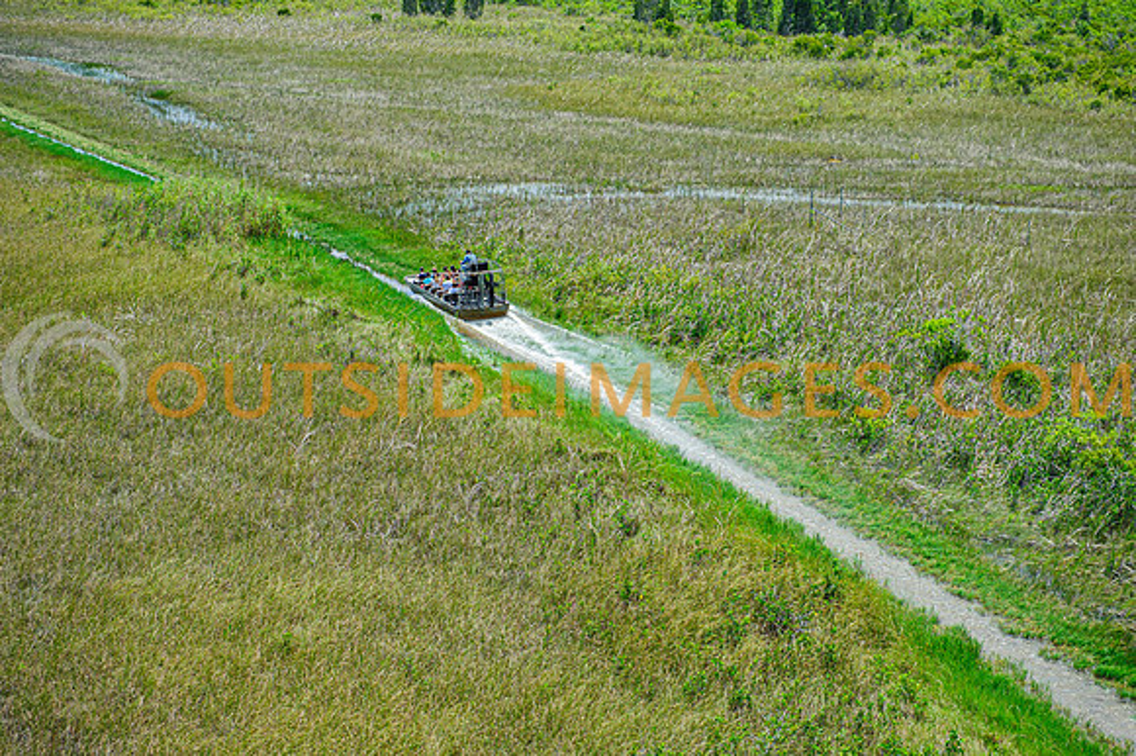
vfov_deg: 19.4
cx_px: 568
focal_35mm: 70
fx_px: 2208
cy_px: 378
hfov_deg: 28.9
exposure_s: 1/1000
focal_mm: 70
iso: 250
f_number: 5
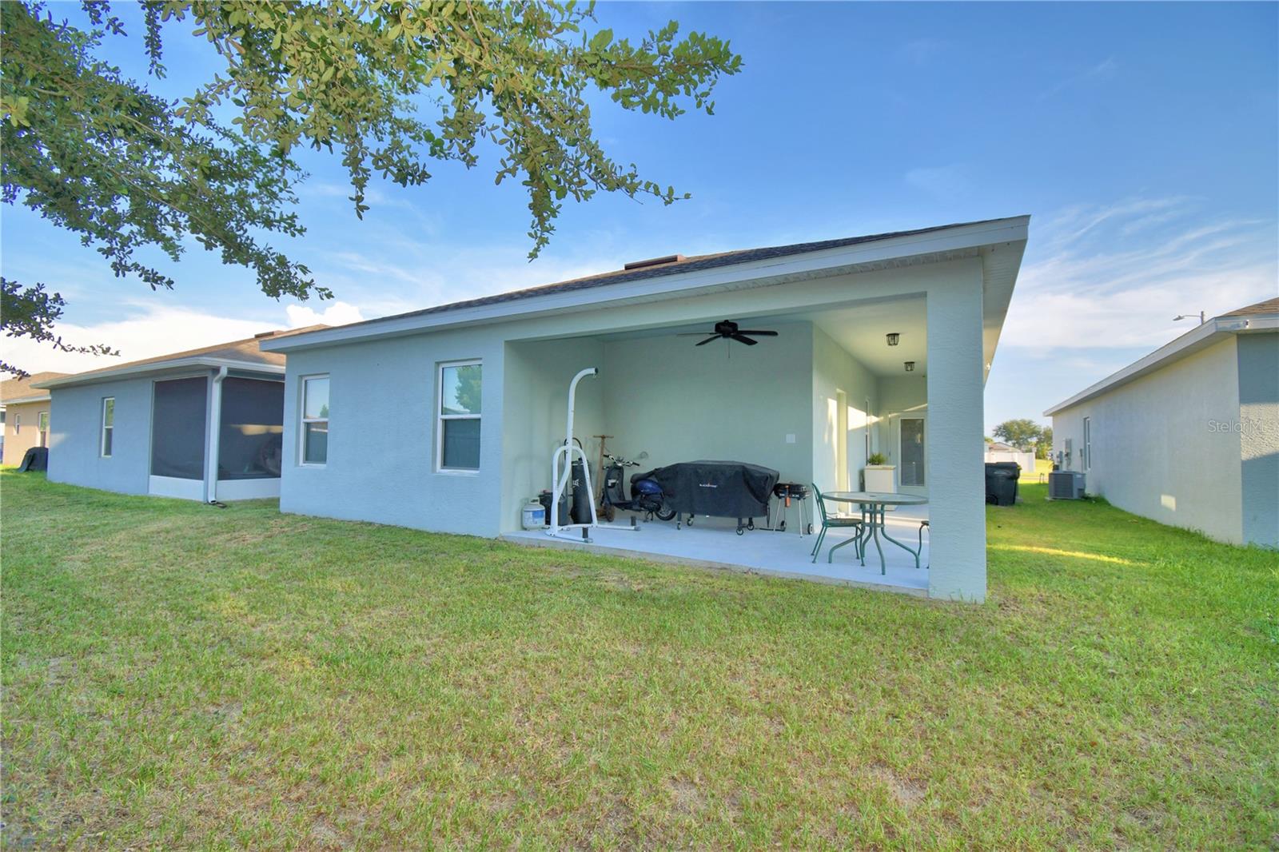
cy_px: 426
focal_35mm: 15
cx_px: 640
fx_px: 533
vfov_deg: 77.3
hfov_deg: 100.4
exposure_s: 1/250
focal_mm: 10
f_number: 5.6
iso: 100
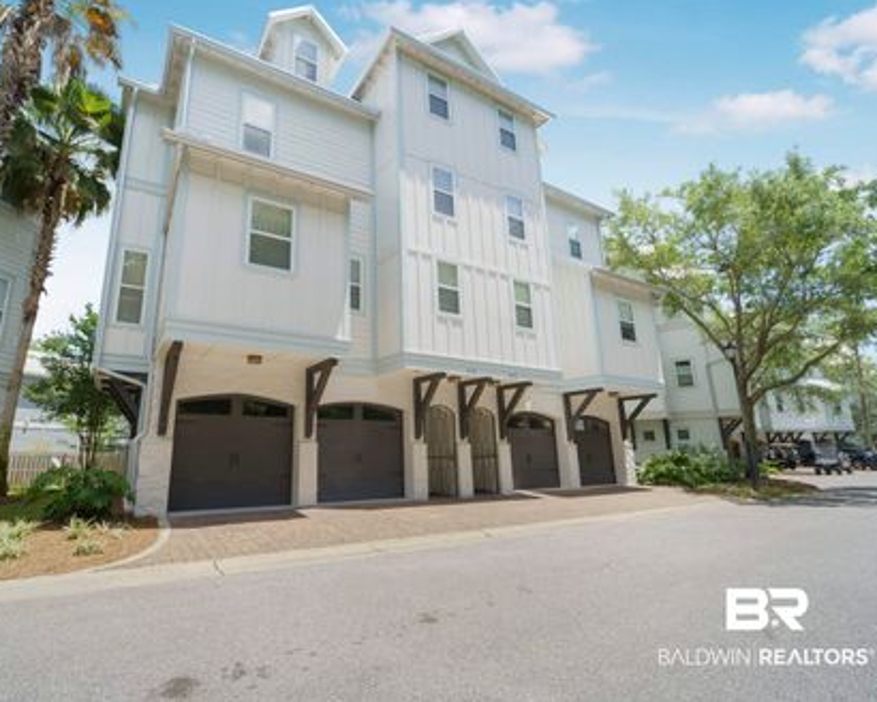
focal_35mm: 16
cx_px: 366
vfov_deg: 80.4
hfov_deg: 92.3
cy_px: 348
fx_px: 415
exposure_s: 1/125
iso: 100
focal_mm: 14
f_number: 11
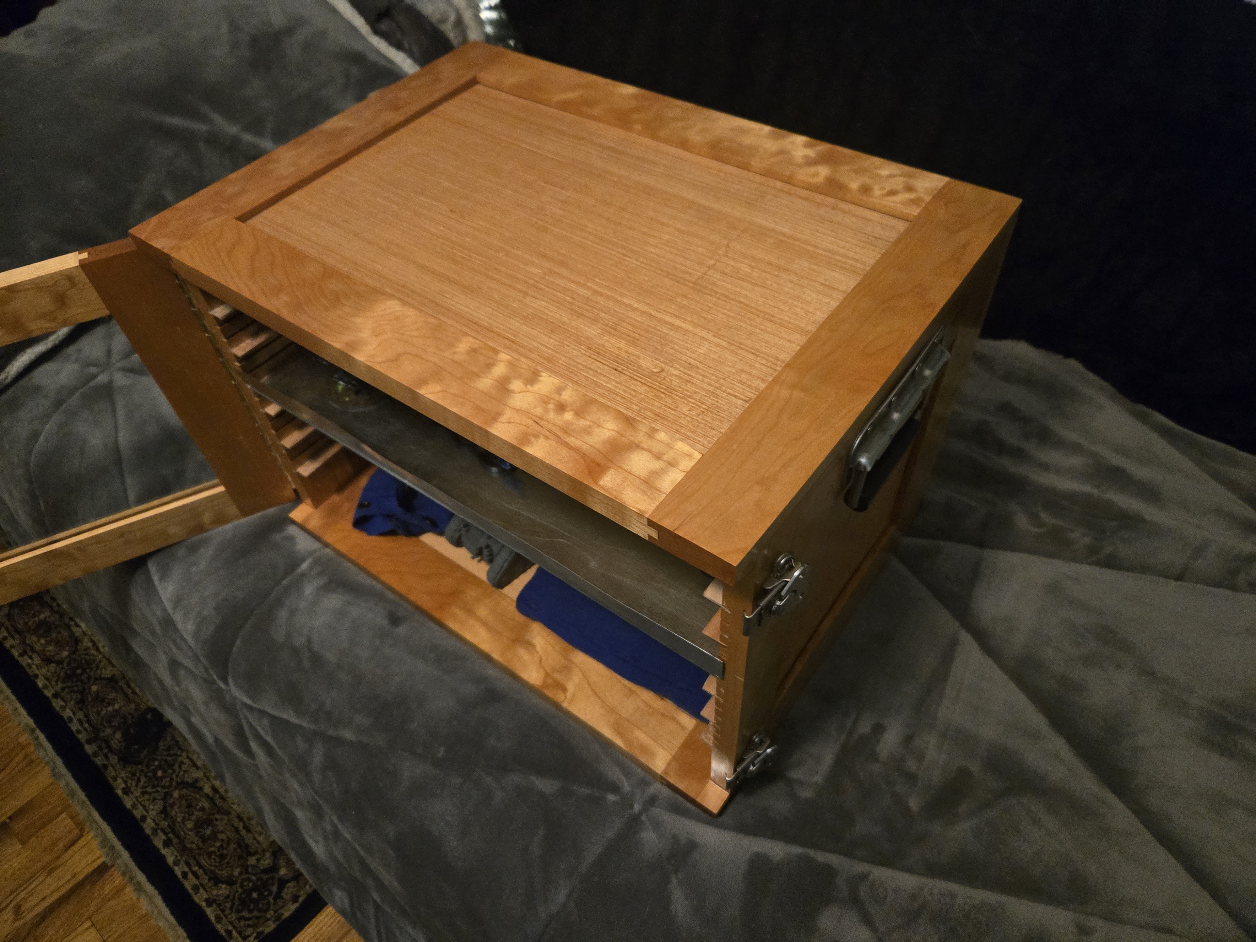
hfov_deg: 73.9
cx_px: 628
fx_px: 835
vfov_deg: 58.9
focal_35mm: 23
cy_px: 471
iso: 1250
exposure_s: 1/60
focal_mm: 5.4
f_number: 1.8
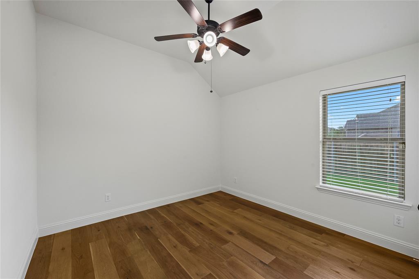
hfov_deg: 100.4
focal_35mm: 15
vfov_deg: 77.2
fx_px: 174
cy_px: 140
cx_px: 210
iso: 800
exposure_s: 1/8
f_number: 8
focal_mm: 15
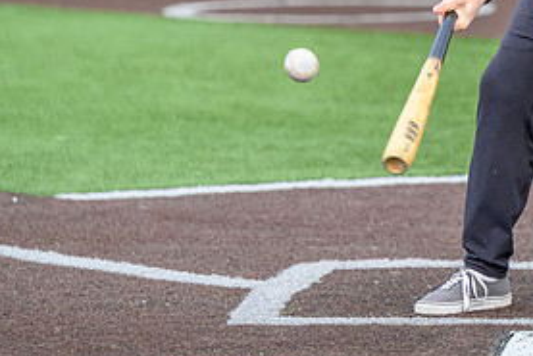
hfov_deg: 5.9
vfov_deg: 4.0
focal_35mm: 347
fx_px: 5140
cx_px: 586
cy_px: -81
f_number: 2.8
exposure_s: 1/2000
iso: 2500
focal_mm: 135
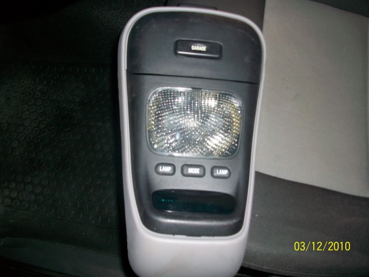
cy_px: 138
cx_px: 184
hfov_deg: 56.8
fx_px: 341
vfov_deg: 44.2
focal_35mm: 32
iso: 120
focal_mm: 5.7
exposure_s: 1/60
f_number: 2.8
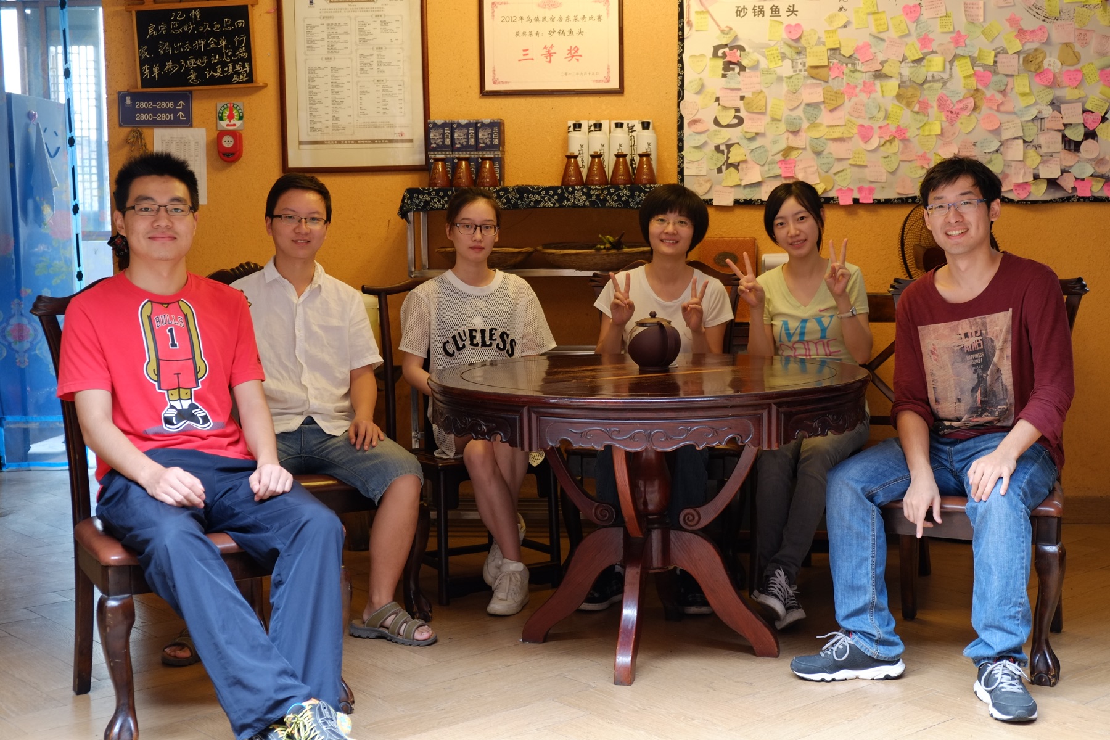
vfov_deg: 28.6
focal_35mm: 47
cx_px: 555
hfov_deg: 41.9
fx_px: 1449
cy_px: 370
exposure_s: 1/26
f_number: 3.6
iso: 500
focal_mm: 31.5
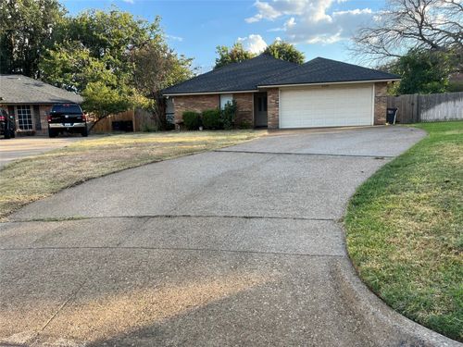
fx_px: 348
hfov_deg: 67.3
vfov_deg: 53.1
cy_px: 174
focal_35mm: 26
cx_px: 232
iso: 50
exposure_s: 1/710
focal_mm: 5.1
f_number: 1.6
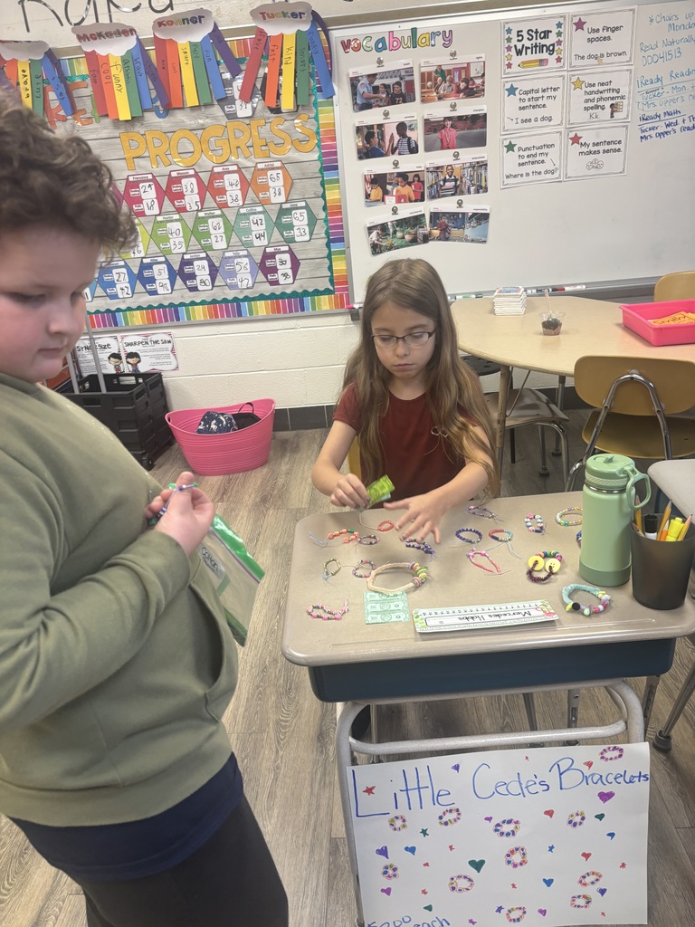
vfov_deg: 67.3
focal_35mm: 26
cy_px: 464
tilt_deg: -21.5
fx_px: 696
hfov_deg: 53.1
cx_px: 348
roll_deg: +4.3
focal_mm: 5.96
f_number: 1.6
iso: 125
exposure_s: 1/120
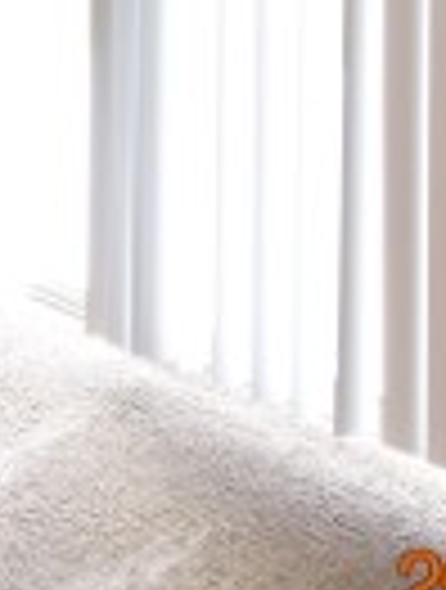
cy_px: -333
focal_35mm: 79
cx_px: -198
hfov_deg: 17.2
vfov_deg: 20.5
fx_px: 1351
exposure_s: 1/60
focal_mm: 10
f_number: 4
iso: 400
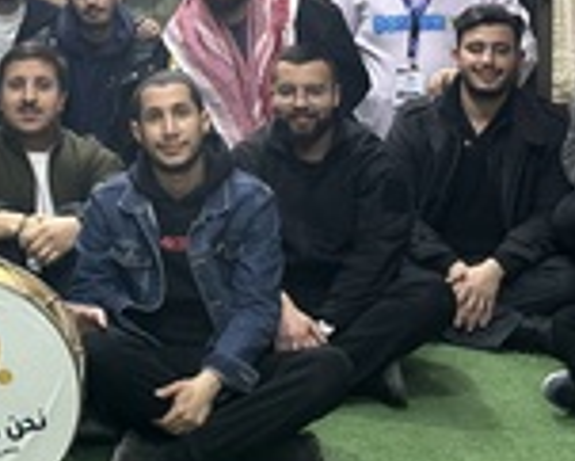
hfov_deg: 15.1
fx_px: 2112
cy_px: 30
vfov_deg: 12.3
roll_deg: +0.8
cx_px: -53
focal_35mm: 124
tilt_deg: -5.4
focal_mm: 6.86
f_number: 1.78
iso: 200
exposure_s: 1/33
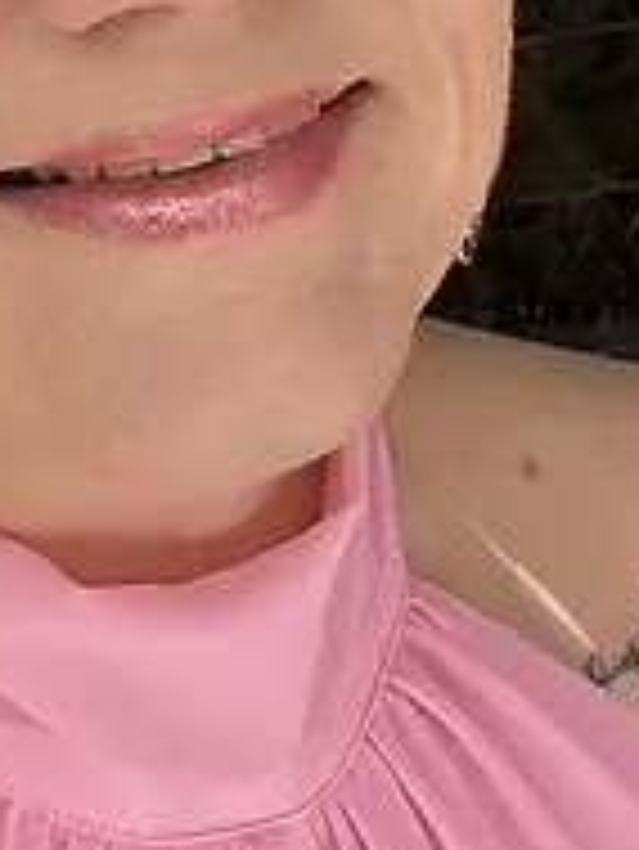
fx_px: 2336
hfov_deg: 15.3
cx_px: 18
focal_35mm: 95
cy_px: -180
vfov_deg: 19.4
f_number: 1.9
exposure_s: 1/120
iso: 64
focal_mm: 2.69
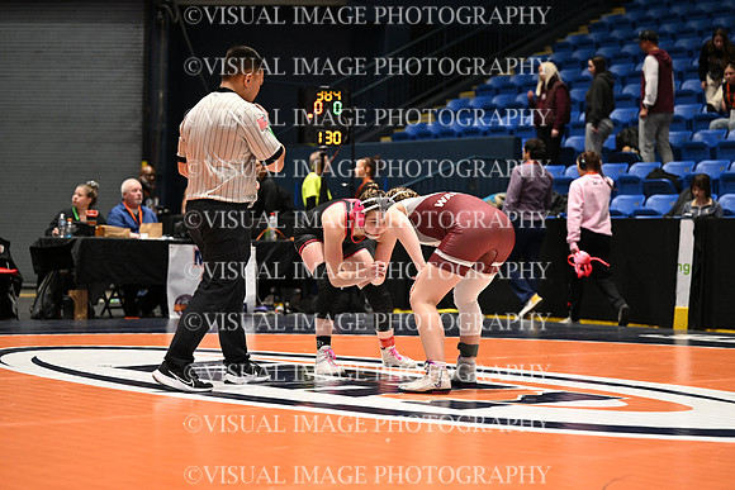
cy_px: 245
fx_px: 1674
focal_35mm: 82
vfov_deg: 16.7
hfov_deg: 24.8
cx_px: 368
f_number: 2.8
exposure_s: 1/767
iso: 3600
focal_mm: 82
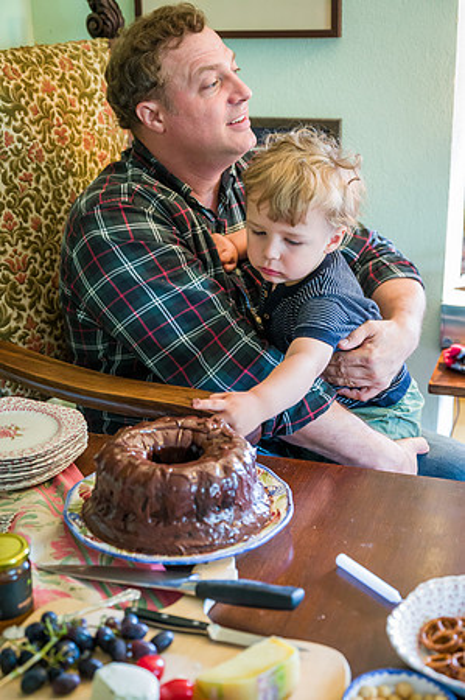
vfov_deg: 37.6
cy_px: 350
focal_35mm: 53
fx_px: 1029
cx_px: 232
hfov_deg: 25.5
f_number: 4
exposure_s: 1/60
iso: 5000
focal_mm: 53
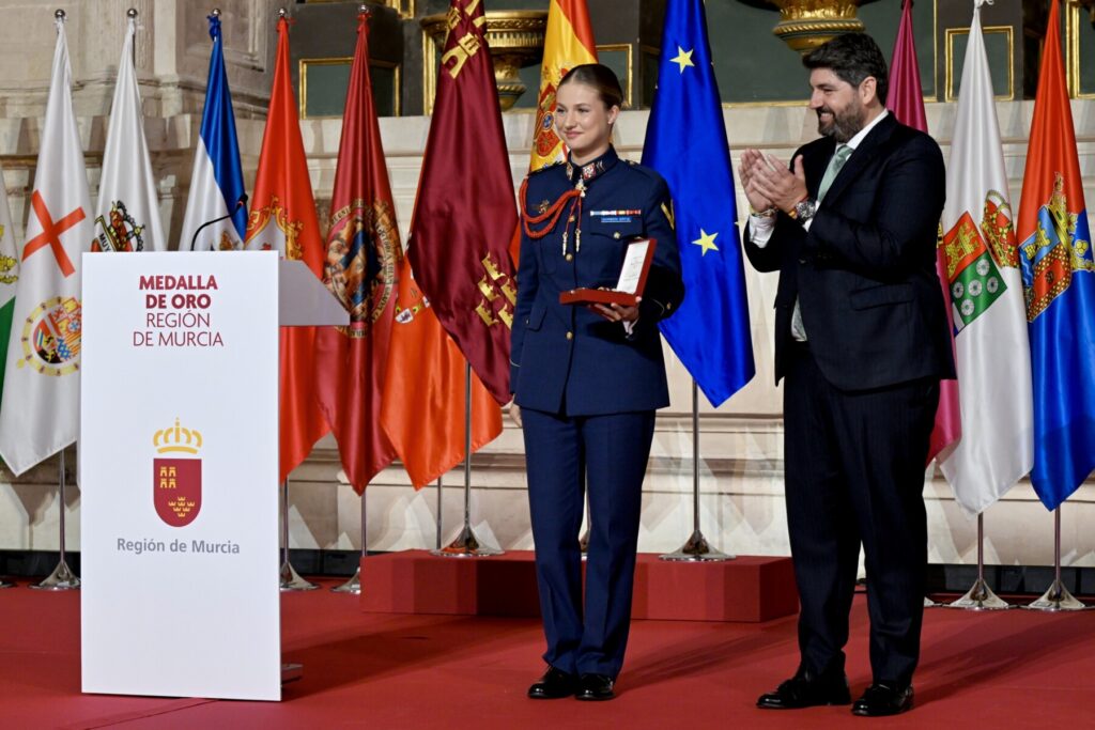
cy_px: 365
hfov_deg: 22.9
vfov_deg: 15.4
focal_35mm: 89
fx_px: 2707
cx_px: 548
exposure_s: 1/200
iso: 2500
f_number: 6.3
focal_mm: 89
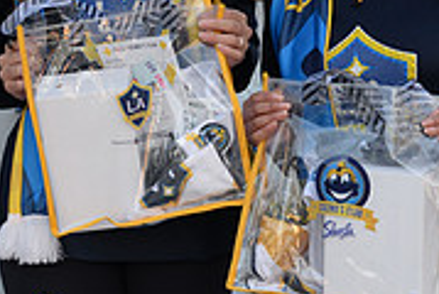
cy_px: -26
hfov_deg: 18.3
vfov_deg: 12.3
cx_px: 74
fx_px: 1344
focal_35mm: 110
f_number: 5
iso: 800
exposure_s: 1/100
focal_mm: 34
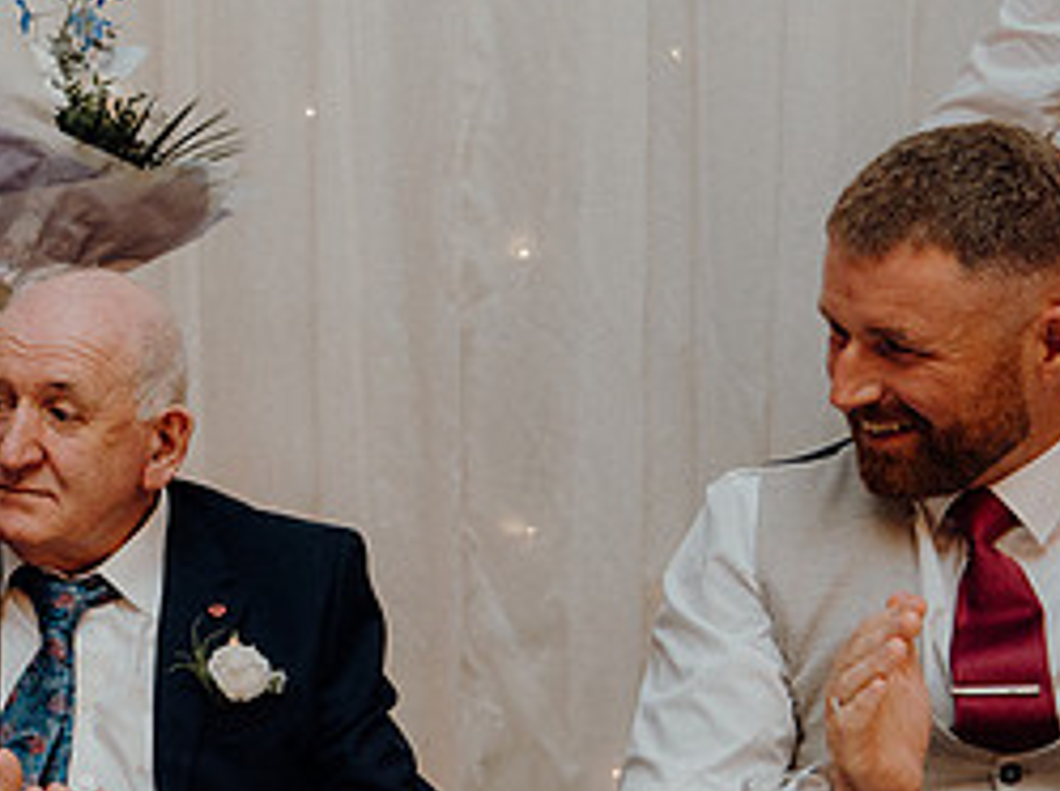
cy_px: 364
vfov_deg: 16.0
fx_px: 2813
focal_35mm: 92
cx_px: -94
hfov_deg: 20.4
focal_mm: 41
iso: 2500
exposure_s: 1/160
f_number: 3.5
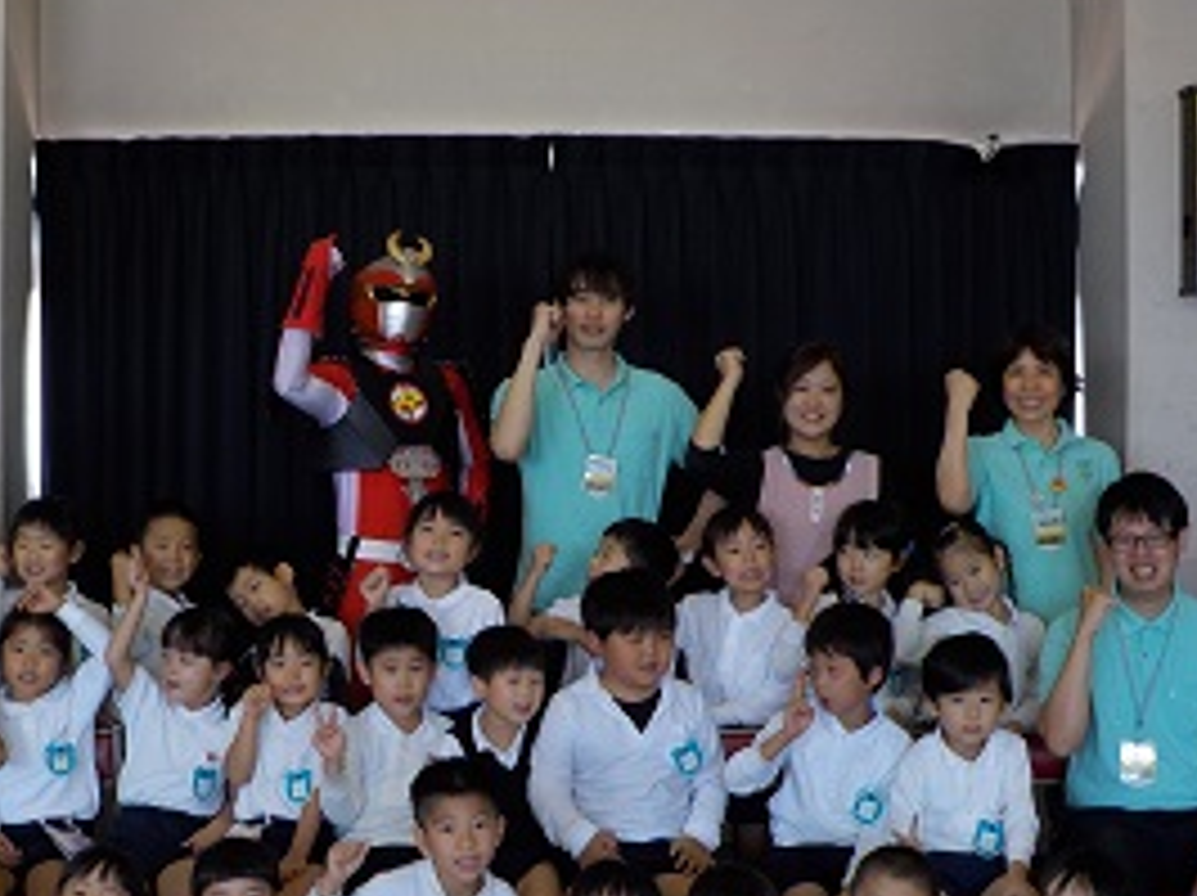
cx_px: 464
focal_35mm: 47
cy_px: 572
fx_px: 1624
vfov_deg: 30.7
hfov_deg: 40.2
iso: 125
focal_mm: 4.1
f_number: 3.3
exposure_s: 1/30
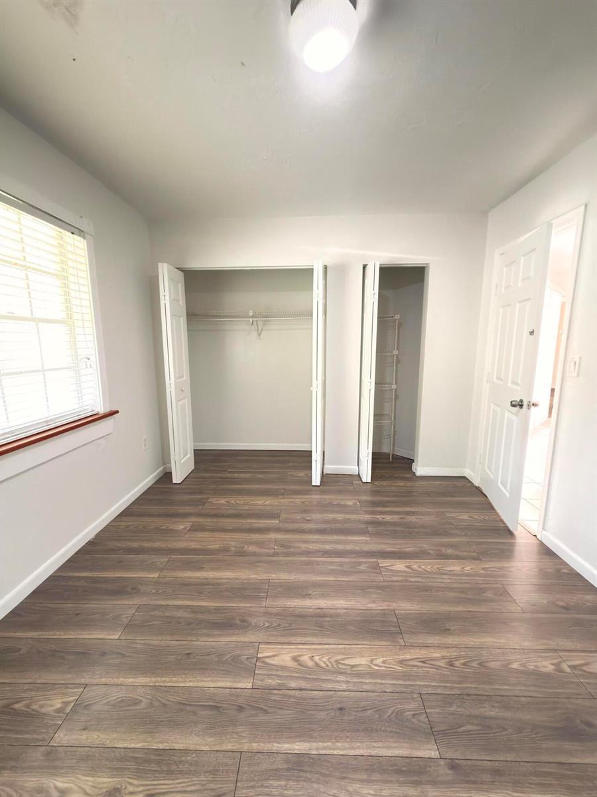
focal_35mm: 14
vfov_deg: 102.1
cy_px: 398
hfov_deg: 85.7
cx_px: 298
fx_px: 322
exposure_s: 1/17
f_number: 2.2
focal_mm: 2.22
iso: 800
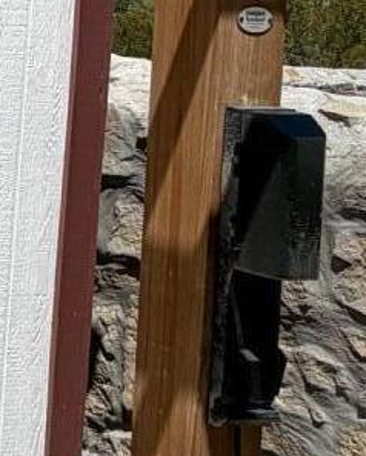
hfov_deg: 11.9
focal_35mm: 92
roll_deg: -3.4
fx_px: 1244
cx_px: -624
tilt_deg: -0.7
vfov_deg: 19.9
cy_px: -51
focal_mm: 2.22
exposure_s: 1/1497
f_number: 2.2
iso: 20
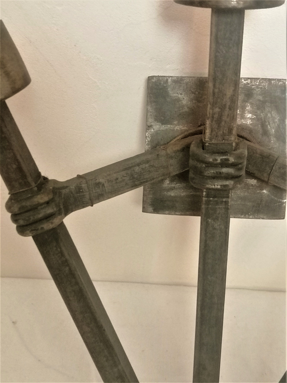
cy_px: 192
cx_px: 144
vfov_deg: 32.7
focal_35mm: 59
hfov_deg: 24.8
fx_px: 652
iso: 1000
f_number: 1.8
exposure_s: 1/25
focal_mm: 5.4
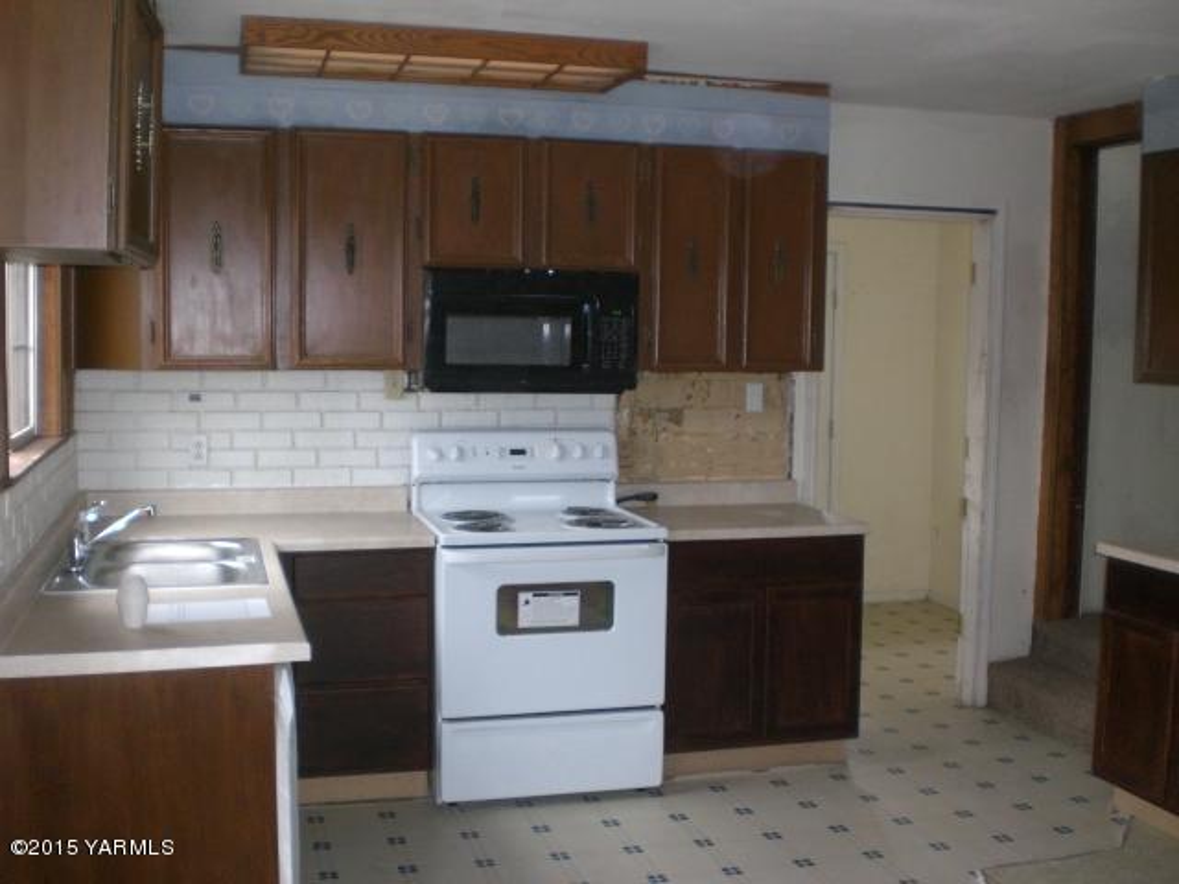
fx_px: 1294
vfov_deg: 37.7
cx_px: 590
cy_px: 442
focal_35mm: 38
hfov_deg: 49.0
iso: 200
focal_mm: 6.3
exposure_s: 1/60
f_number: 3.1
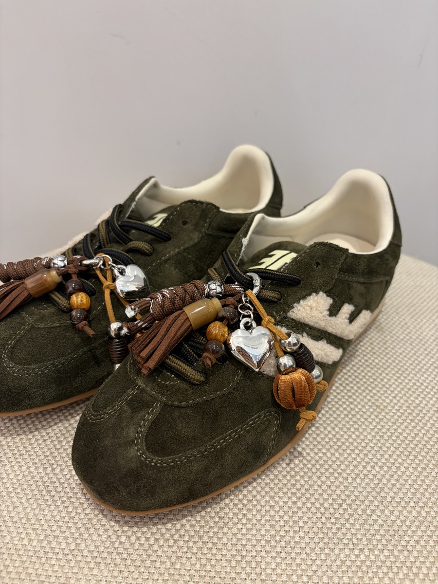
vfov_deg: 67.3
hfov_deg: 53.1
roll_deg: -0.6
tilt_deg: -36.8
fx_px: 439
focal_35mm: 26
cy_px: 292
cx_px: 219
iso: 200
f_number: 1.6
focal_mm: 5.96
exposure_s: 1/50
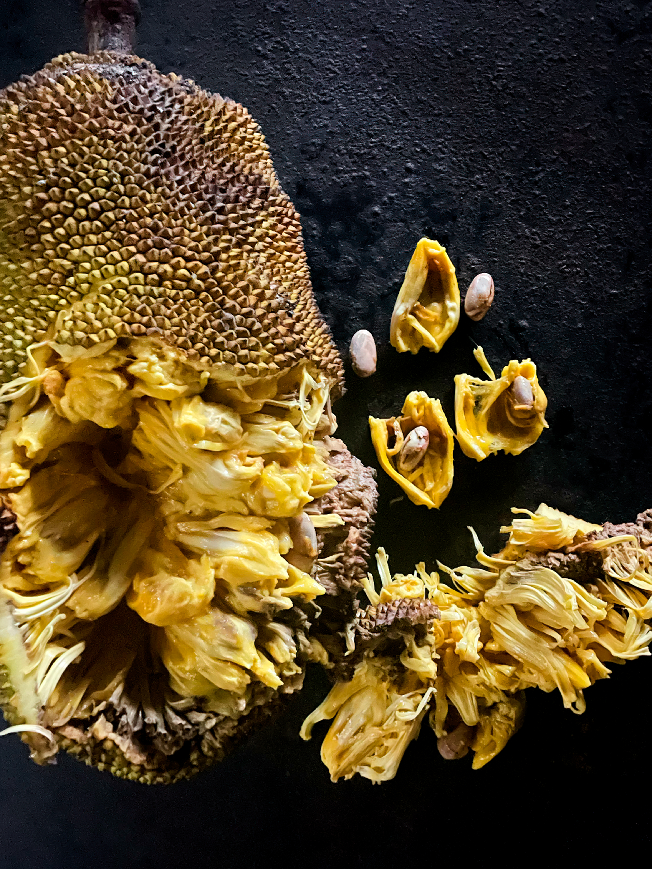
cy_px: 434
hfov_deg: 53.1
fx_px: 653
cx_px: 326
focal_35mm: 26
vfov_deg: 67.3
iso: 1600
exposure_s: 1/7
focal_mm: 4.2
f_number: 1.6
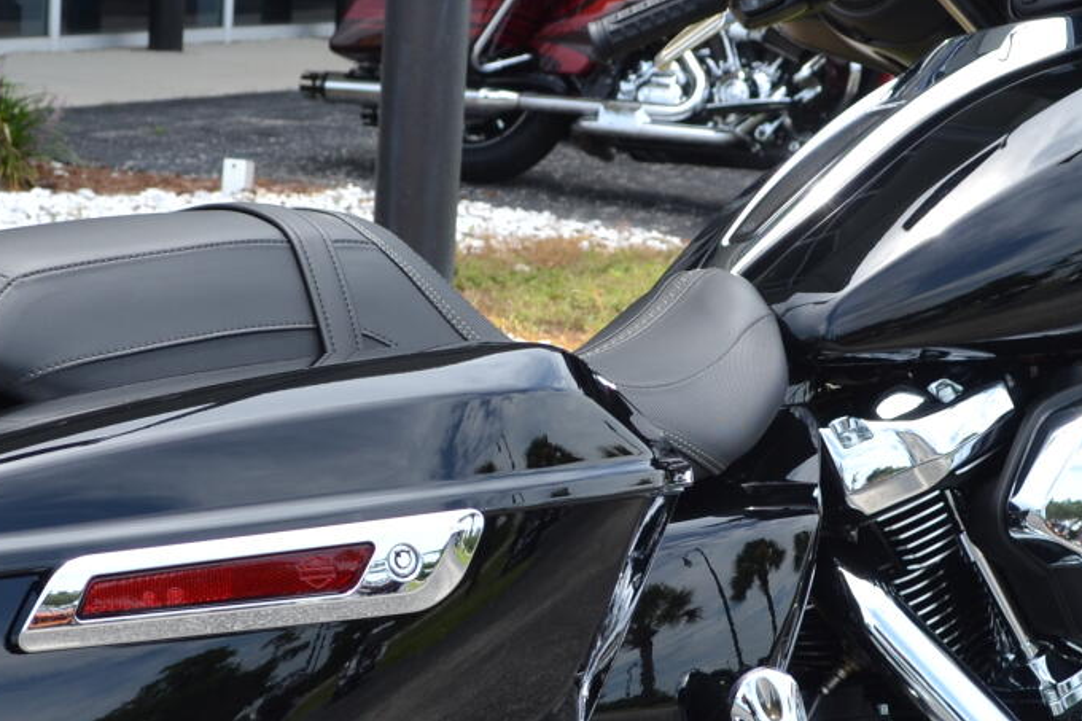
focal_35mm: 97
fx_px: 2915
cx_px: 474
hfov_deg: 21.0
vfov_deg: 14.0
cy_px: 574
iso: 100
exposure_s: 1/160
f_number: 6.3
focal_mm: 22
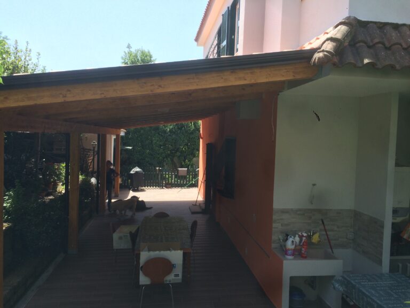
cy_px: 154
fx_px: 343
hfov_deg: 61.7
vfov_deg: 48.2
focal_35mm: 29
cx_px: 205
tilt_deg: -4.4
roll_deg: -1.8
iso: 32
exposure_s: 1/820
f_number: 2.2
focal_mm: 4.15
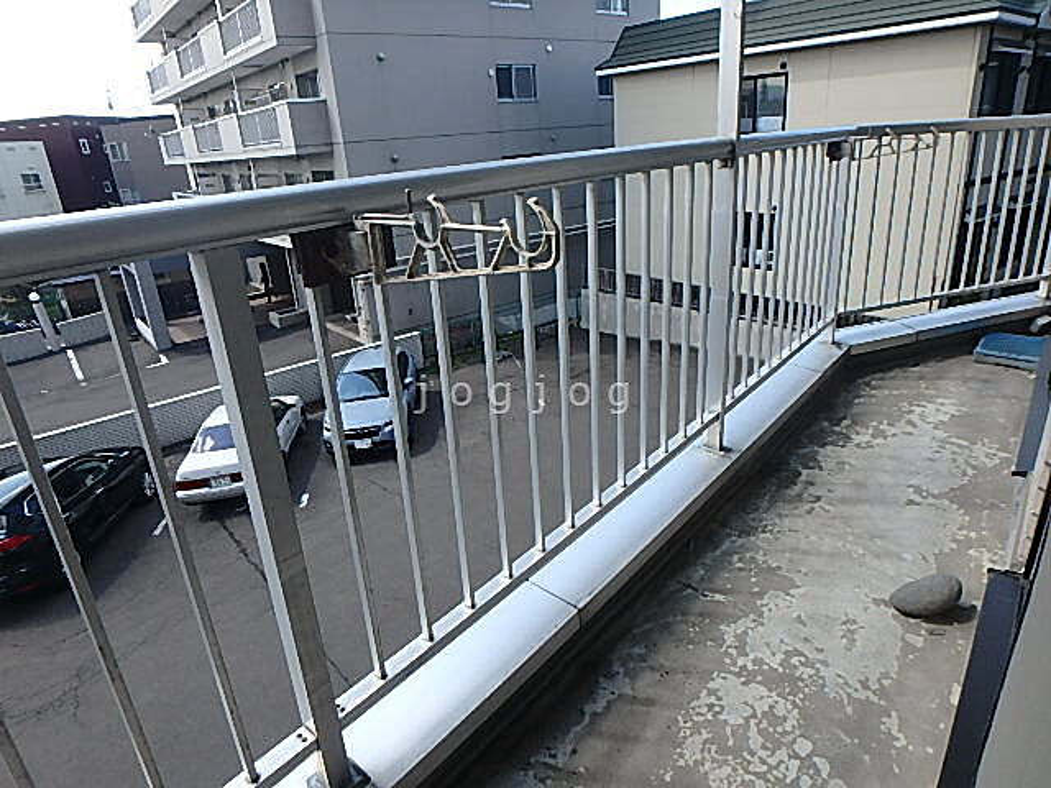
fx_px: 638
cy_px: 394
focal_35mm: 21
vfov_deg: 63.4
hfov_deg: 79.0
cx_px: 526
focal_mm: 3.7
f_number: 3.5
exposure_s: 1/400
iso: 125
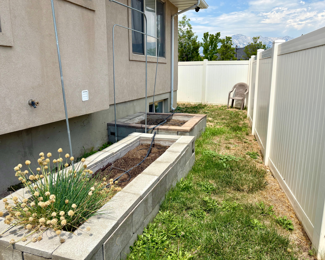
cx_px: 157
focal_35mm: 28
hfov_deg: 62.2
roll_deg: +0.9
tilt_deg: -11.7
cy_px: 133
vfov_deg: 51.5
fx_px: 269
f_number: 1.6
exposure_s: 1/2747
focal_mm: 5.96
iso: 50
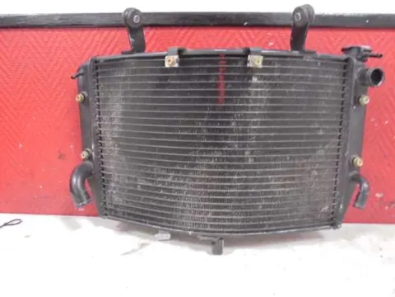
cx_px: 198
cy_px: 148
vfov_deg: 53.1
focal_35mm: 26
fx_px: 297
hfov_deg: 67.3
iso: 400
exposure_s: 1/5
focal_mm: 4.6
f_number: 3.5
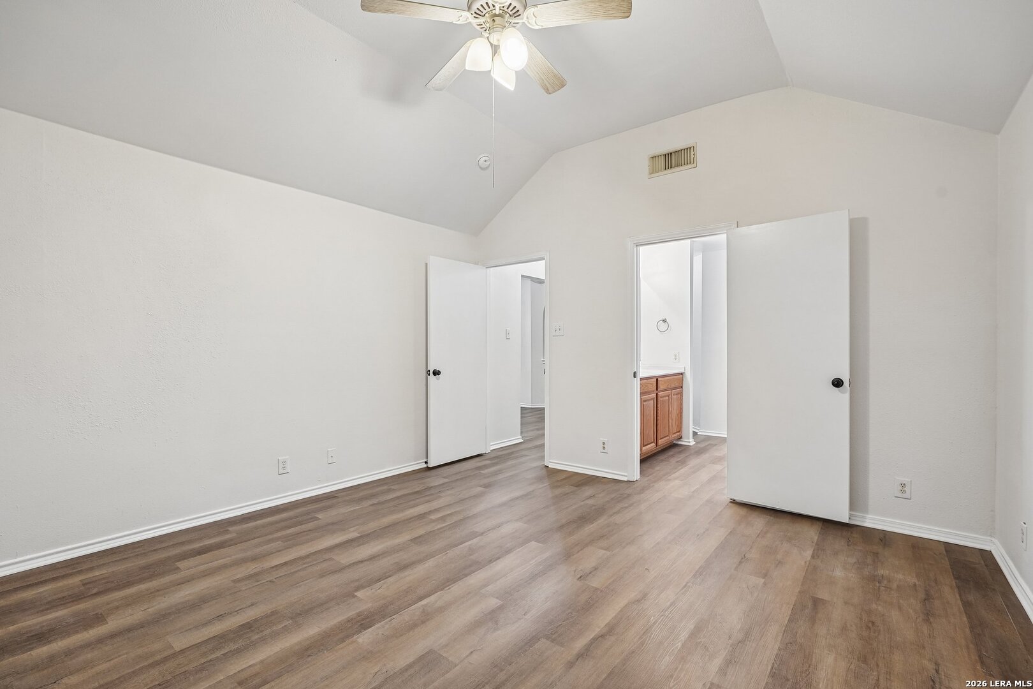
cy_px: 344
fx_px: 459
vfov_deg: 73.7
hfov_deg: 96.7
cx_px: 516
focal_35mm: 16
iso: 400
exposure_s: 1/6
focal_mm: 16
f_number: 8
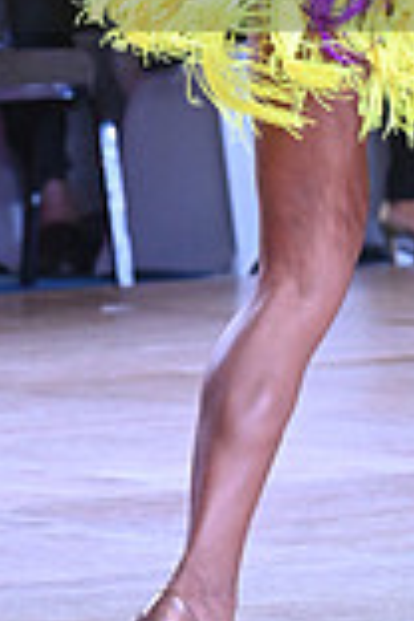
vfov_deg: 3.5
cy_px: -100
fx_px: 10280
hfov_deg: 2.3
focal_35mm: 596
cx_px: 472
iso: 4000
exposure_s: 1/400
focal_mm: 160
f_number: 8
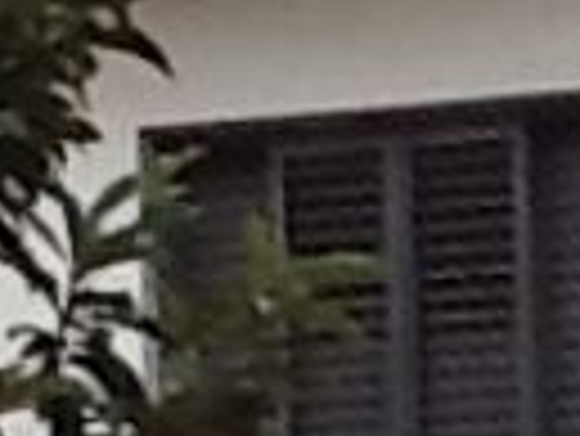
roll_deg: +0.9
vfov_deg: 4.1
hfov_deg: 5.4
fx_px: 5870
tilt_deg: -0.4
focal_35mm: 350
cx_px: 1506
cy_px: 1429
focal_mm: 2.03
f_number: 2.4
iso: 40
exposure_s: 1/387
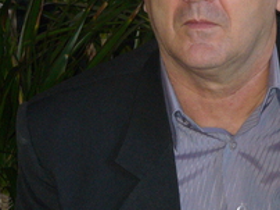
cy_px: 120
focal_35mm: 240
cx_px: 273
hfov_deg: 8.2
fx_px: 1939
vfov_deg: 6.2
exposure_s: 1/60
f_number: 3.4
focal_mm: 14.5
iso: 200
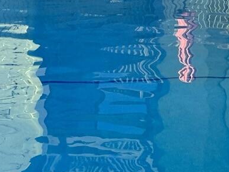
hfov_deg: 14.4
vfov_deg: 10.4
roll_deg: +0.7
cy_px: -98
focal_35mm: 137
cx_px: 95
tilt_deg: -3.8
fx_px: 907
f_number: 1.6
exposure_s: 1/696
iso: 50
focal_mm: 5.1
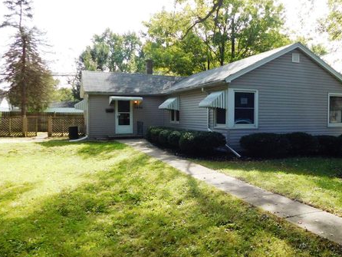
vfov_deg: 43.0
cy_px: 131
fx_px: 326
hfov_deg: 53.8
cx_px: 237
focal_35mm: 33
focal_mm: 4
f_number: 3
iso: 125
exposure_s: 1/400
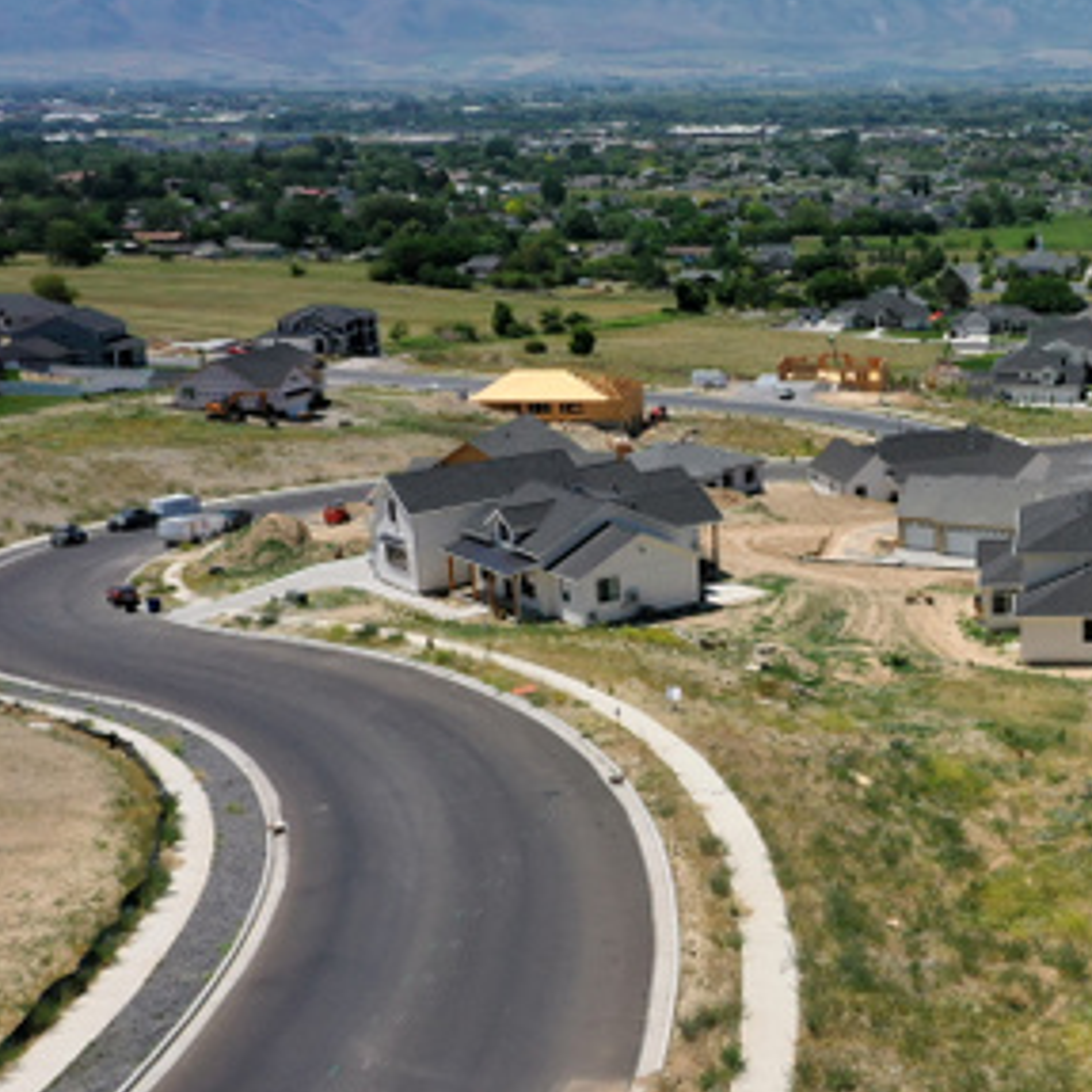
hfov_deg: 30.0
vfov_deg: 32.2
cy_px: 508
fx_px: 1892
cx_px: 1088
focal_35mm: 53
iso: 100
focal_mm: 10.26
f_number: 6.3
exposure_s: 1/800
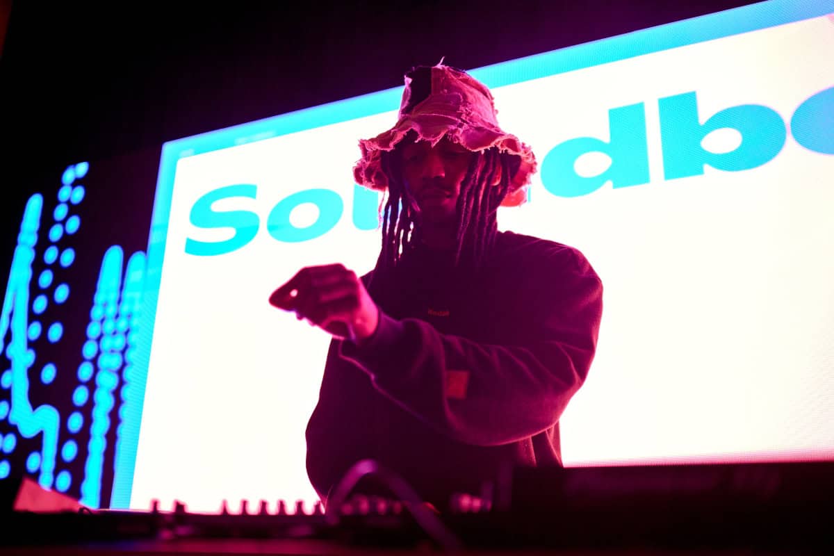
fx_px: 811
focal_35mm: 35
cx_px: 417
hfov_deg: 54.4
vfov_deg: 37.9
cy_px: 278
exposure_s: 1/250
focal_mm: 35
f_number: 1.6
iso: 1600
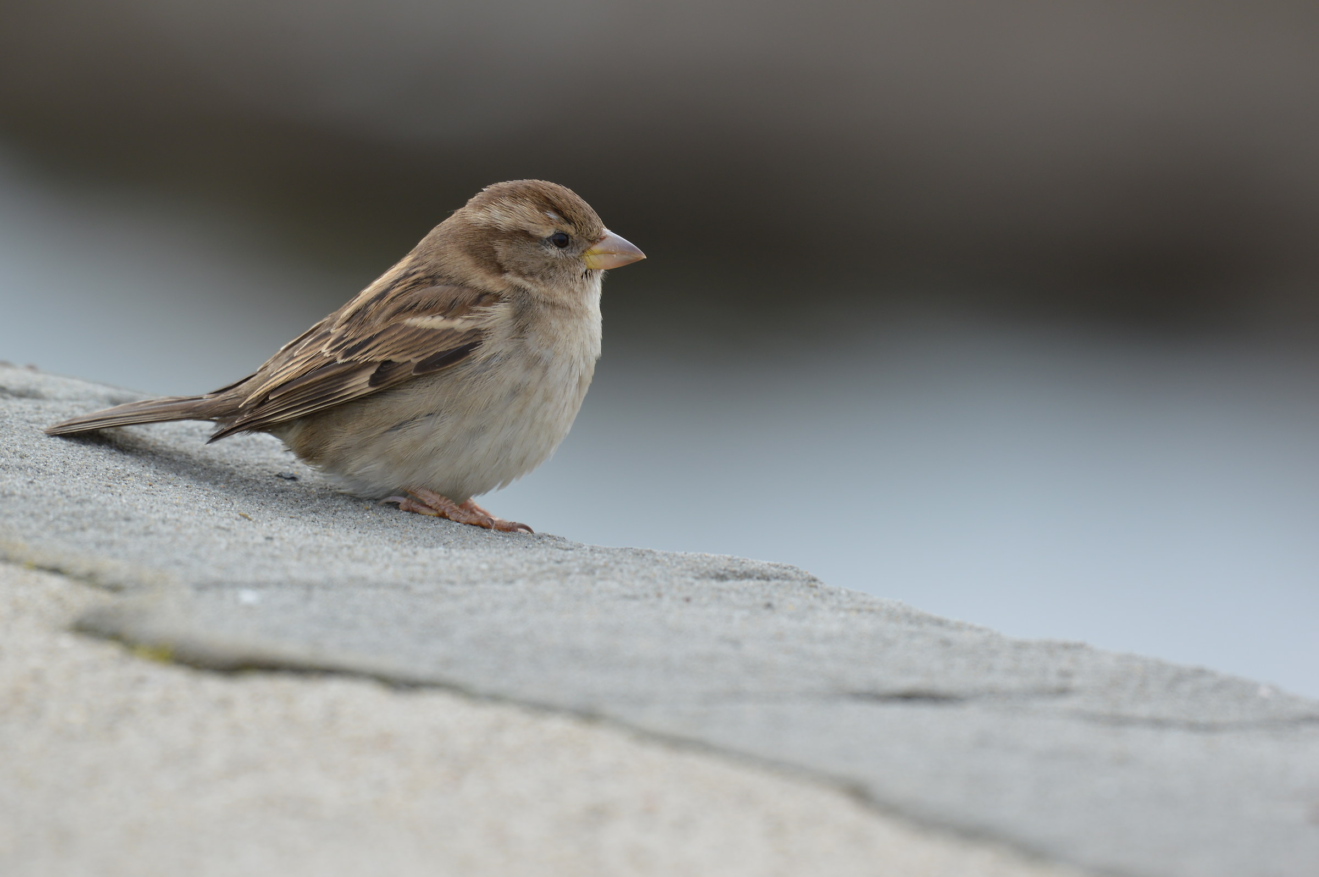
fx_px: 24157
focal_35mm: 660
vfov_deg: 2.1
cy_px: 438
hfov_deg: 3.1
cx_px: 660
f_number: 5.6
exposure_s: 1/160
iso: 100
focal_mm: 440
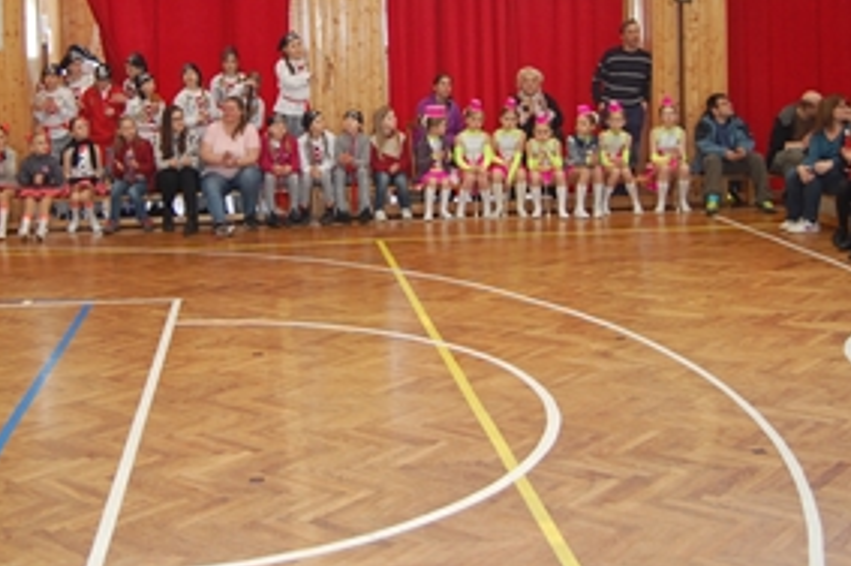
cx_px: 340
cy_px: 105
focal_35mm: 53
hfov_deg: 37.4
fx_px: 1251
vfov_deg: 25.0
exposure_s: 1/60
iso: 400
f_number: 3.8
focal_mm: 20
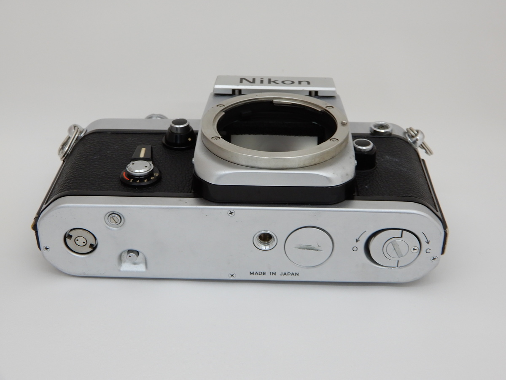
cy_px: 190
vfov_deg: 29.1
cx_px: 253
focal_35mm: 50
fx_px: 731
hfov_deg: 38.2
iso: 200
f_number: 4
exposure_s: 1/30
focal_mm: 8.9
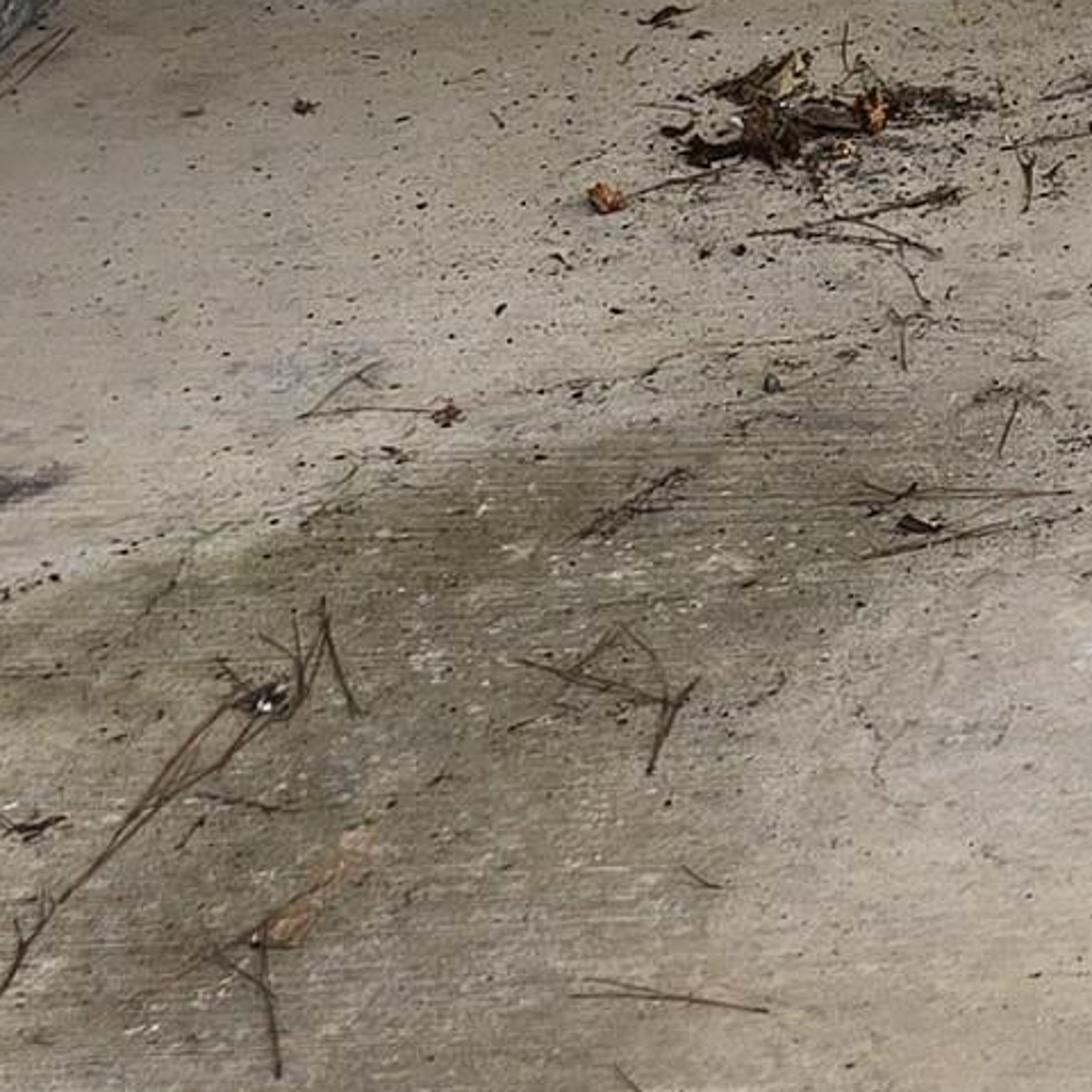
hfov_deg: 12.7
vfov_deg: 11.6
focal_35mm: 130
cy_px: -1283
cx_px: 1690
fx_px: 4640
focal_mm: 6.3
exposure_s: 1/180
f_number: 1.7
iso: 20
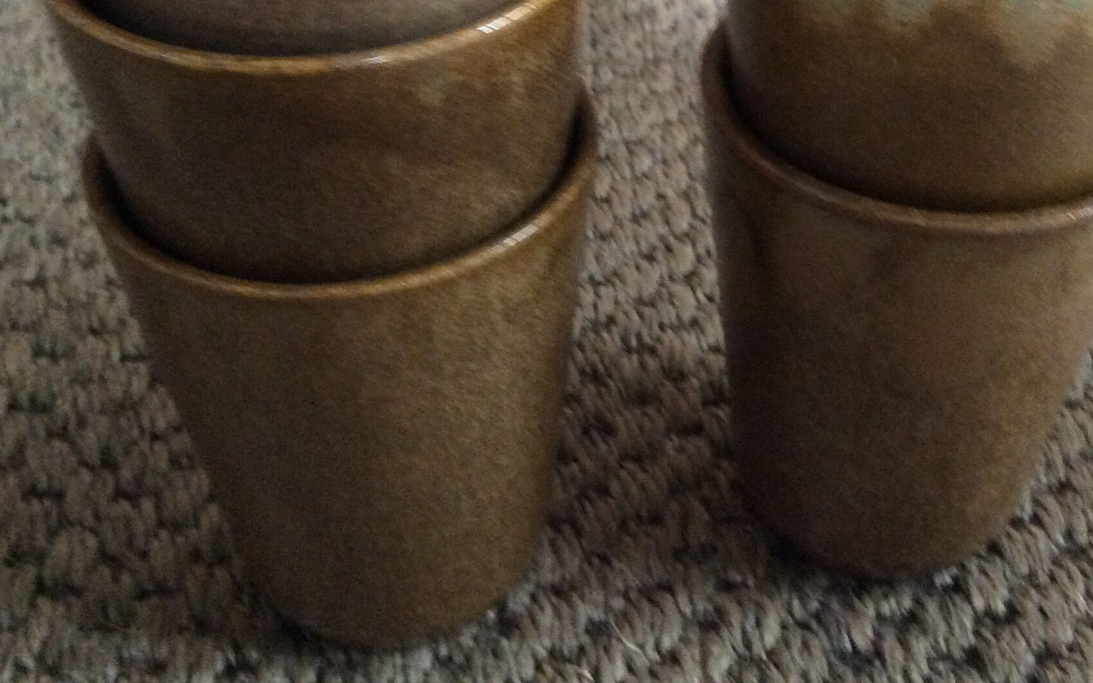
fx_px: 1549
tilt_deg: -37.6
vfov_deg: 24.5
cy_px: 147
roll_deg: +0.6
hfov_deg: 38.7
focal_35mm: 52
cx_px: 662
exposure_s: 1/17
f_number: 2.4
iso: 250
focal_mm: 3.3
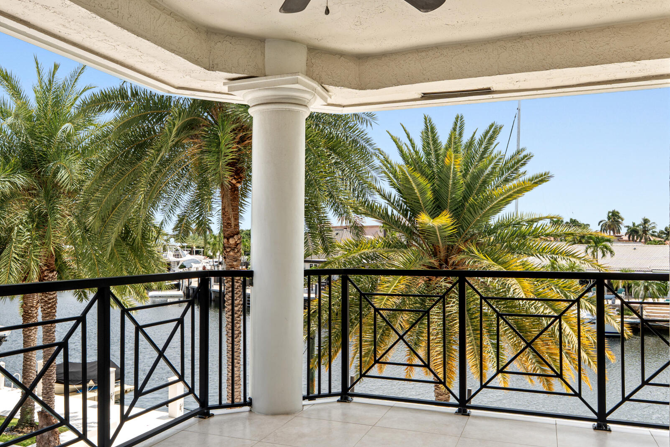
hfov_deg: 61.8
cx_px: 306
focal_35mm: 30
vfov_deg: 43.6
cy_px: 240
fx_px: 558
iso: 100
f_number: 9
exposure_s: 1/30
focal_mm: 16
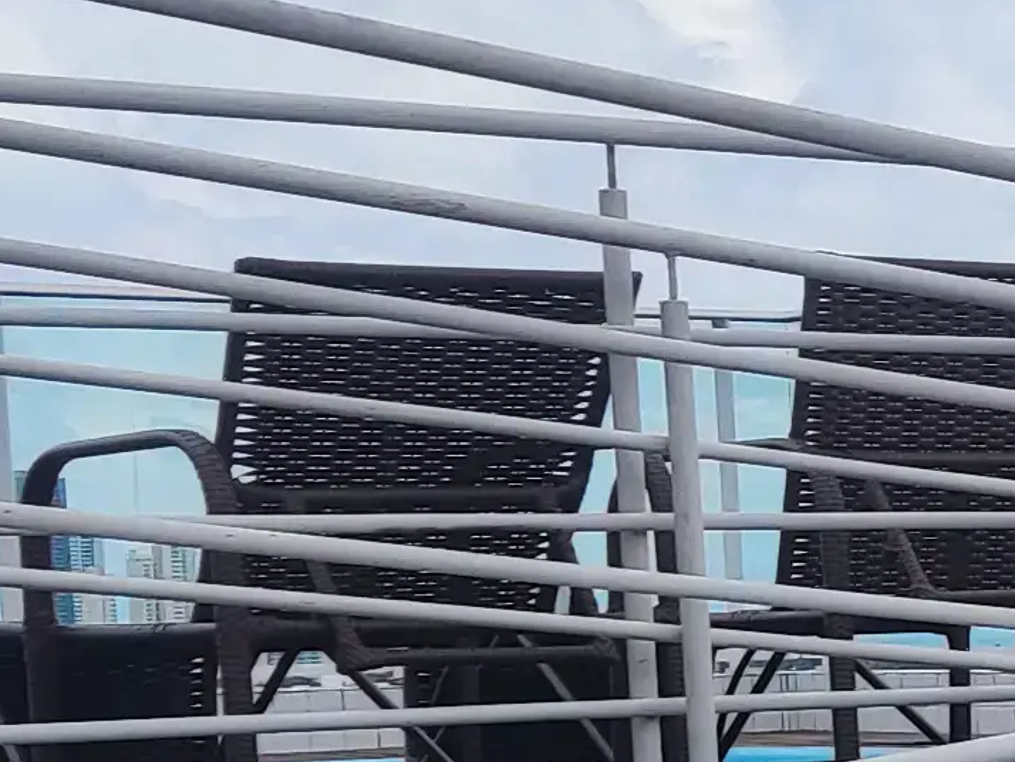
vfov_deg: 10.4
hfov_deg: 12.6
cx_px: 1962
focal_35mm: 140
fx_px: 4106
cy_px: 920
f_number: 1.79
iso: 50
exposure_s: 1/1891
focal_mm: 4.71
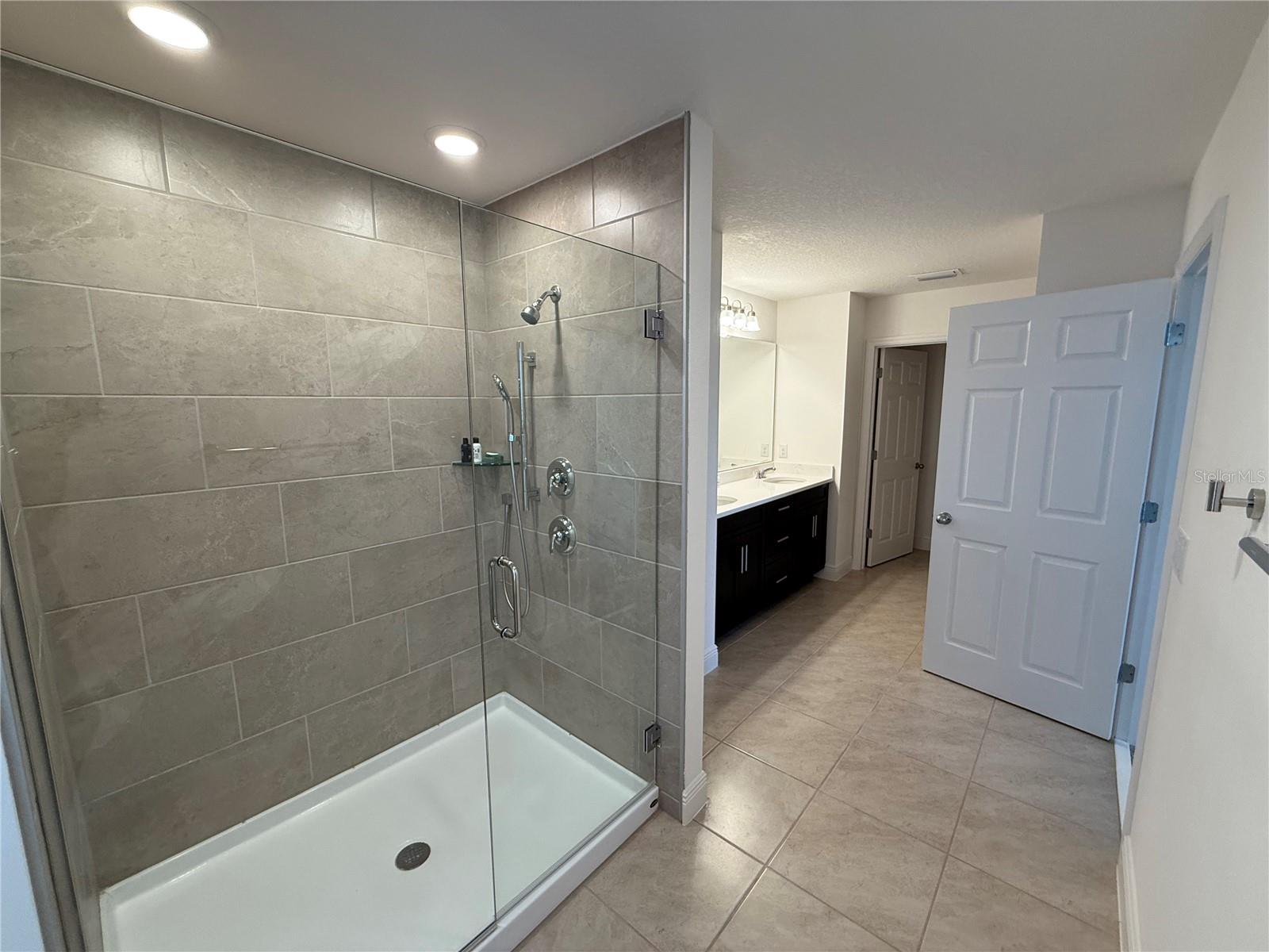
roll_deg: +0.7
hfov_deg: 102.1
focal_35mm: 14
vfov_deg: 85.7
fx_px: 513
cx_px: 634
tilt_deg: -9.0
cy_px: 476
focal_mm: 2.22
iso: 160
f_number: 2.2
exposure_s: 1/120
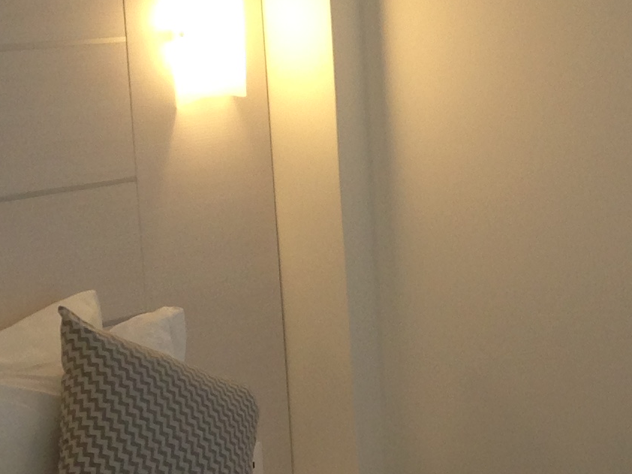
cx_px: 572
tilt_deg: -6.9
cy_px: 253
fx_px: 2336
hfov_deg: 15.2
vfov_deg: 11.6
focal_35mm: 128
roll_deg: +0.9
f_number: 2.4
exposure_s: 1/40
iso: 64
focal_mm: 4.12
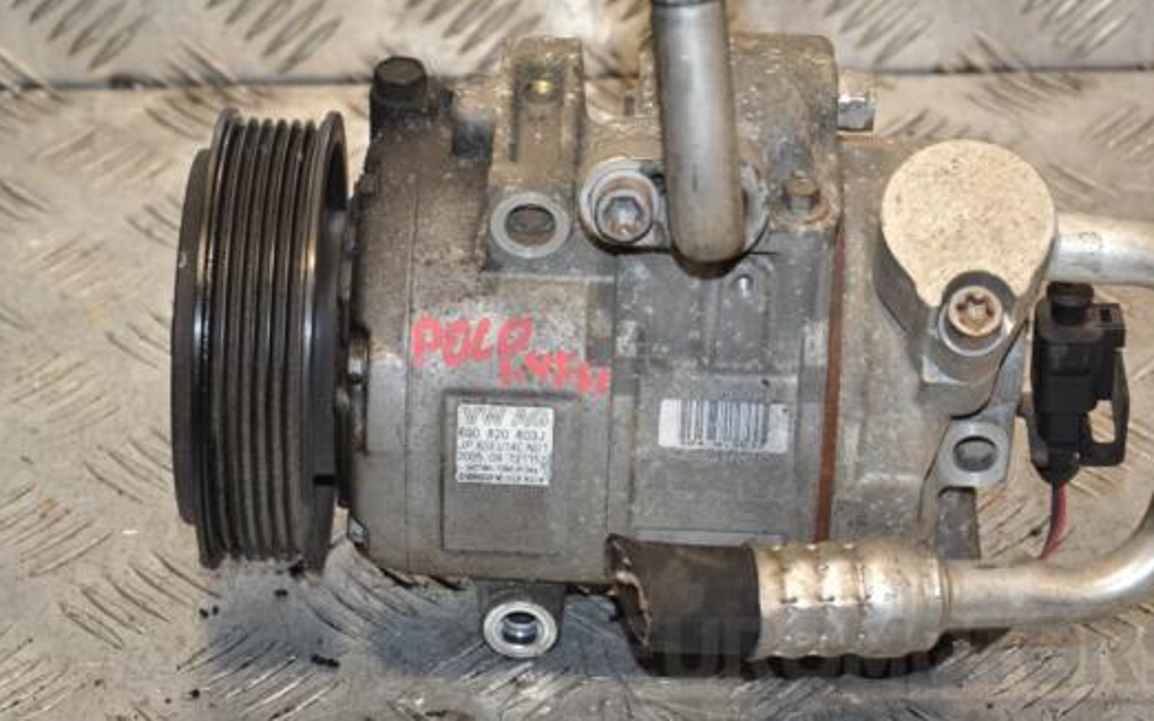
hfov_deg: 17.0
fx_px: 3868
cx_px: 573
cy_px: 356
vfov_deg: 10.6
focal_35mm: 123
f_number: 7.1
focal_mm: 70
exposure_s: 1/200
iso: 800
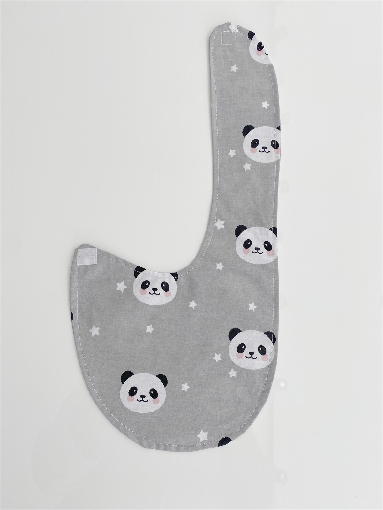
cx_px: 192
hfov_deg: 53.1
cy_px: 255
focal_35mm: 26
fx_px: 384
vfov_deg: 67.3
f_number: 1.8
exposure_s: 1/182
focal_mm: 4.25
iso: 32
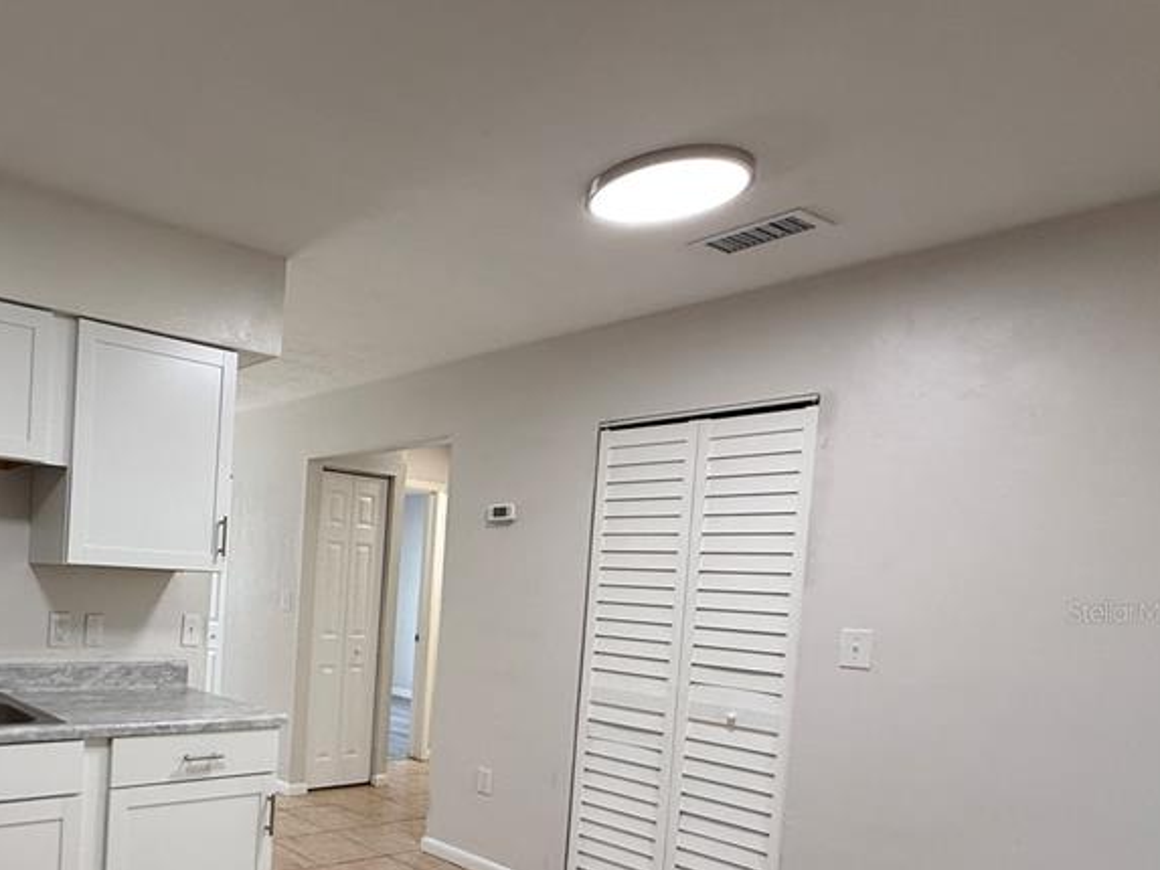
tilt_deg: -1.9
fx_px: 838
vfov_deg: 53.3
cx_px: 154
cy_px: 611
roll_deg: -3.0
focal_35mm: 25
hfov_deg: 60.6
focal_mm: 2.22
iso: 160
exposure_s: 1/120
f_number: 2.2
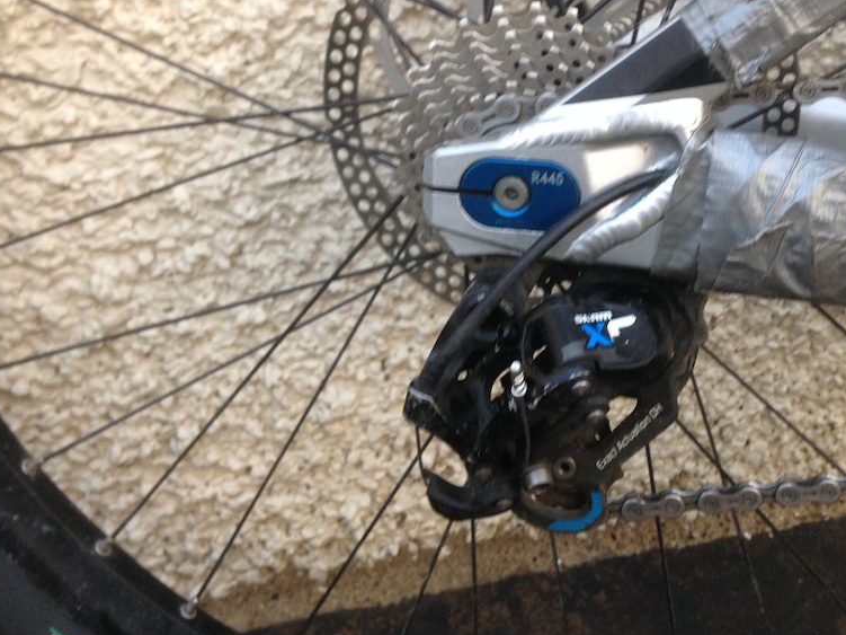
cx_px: 550
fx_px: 1100
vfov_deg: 32.1
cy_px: 249
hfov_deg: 41.6
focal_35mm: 45
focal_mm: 4.12
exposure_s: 1/20
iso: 100
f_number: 2.4
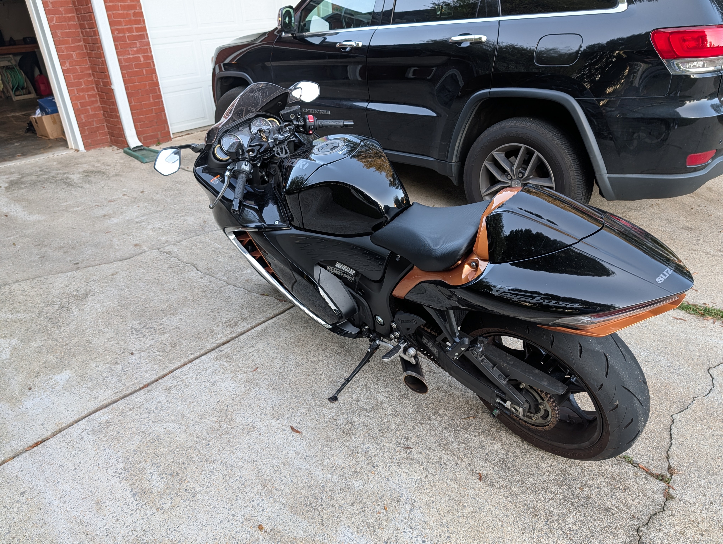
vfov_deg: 56.9
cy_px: 272
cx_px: 362
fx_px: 502
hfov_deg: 71.5
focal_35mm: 24
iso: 52
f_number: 1.68
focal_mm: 6.9
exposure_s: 1/55.8
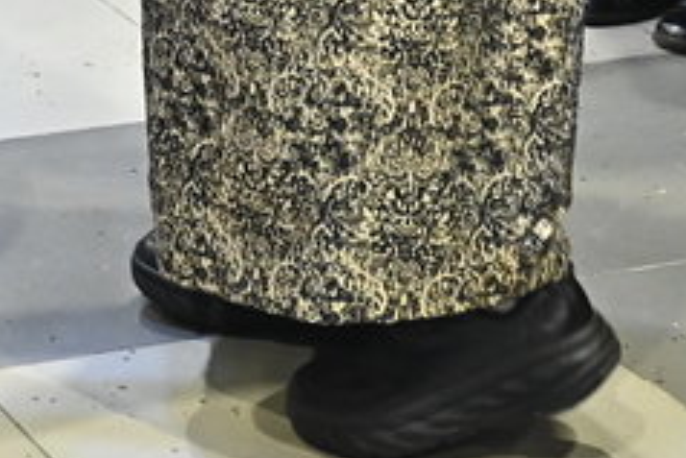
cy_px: -641
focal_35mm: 182
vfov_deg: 7.1
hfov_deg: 11.2
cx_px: 55
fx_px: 3470
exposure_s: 1/160
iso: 3200
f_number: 5
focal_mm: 31
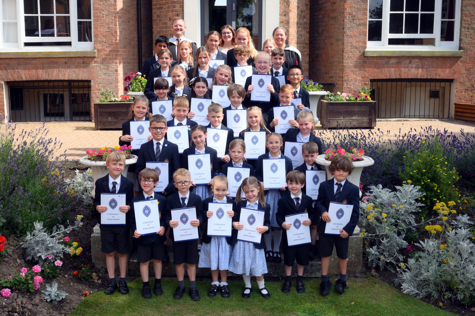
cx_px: 238
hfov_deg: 43.6
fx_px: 593
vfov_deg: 29.8
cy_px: 158
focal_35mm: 45
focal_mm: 45
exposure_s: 1/2500
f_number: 6.3
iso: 1600
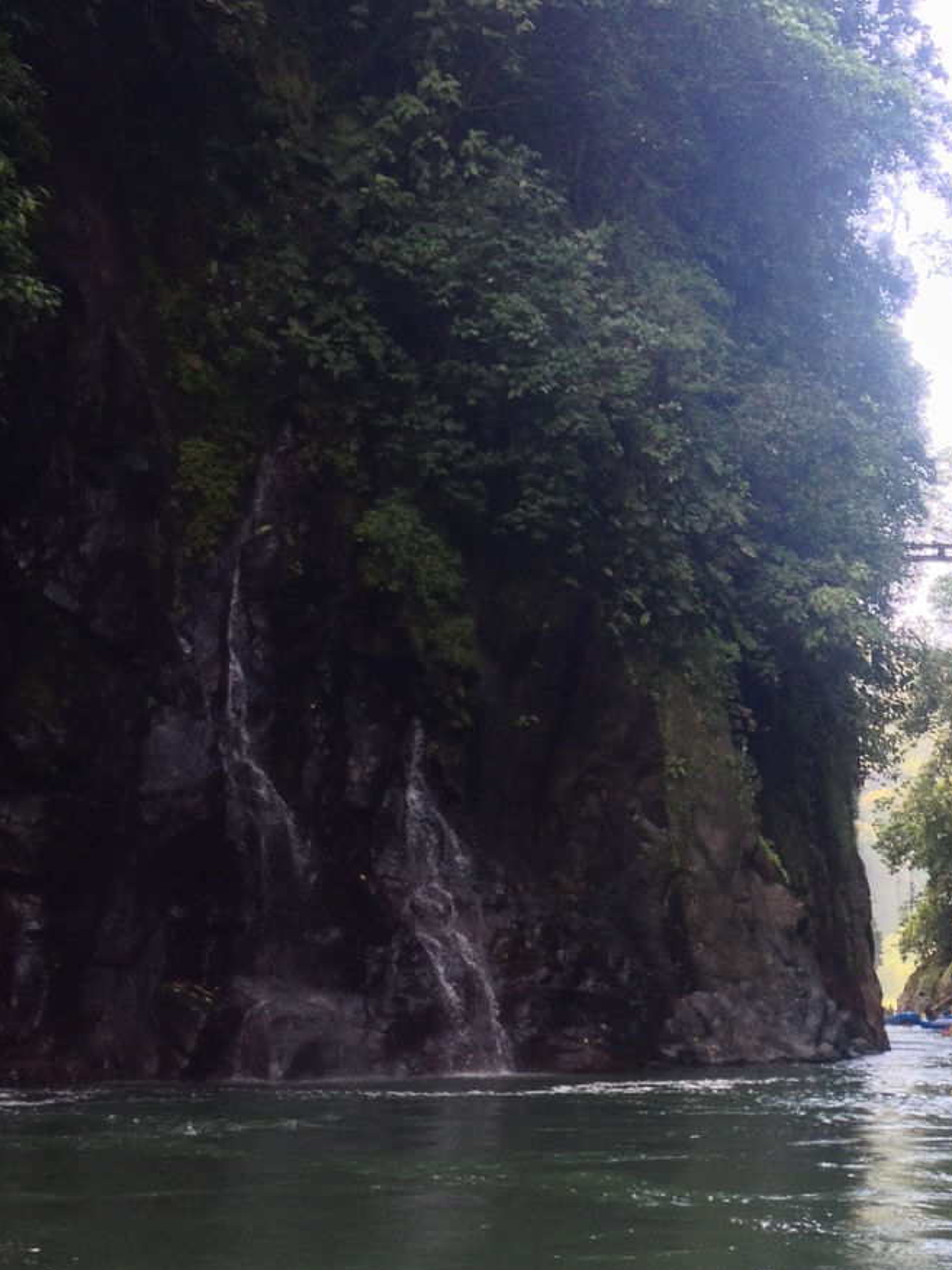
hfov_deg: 22.3
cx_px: 868
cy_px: 685
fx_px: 2347
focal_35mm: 64
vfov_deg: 30.3
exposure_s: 1/120
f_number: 2.4
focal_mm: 4.28
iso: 64
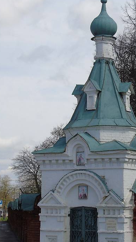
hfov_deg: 11.8
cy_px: 125
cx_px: 105
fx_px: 654
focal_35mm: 102
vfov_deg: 21.0
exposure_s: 1/800
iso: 80
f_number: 4.3
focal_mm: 9.6
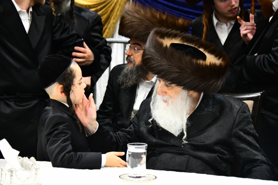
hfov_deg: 17.6
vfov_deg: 11.8
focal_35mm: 116
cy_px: 92
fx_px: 896
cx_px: 139
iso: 6400
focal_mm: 116
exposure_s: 1/250
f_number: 5.6
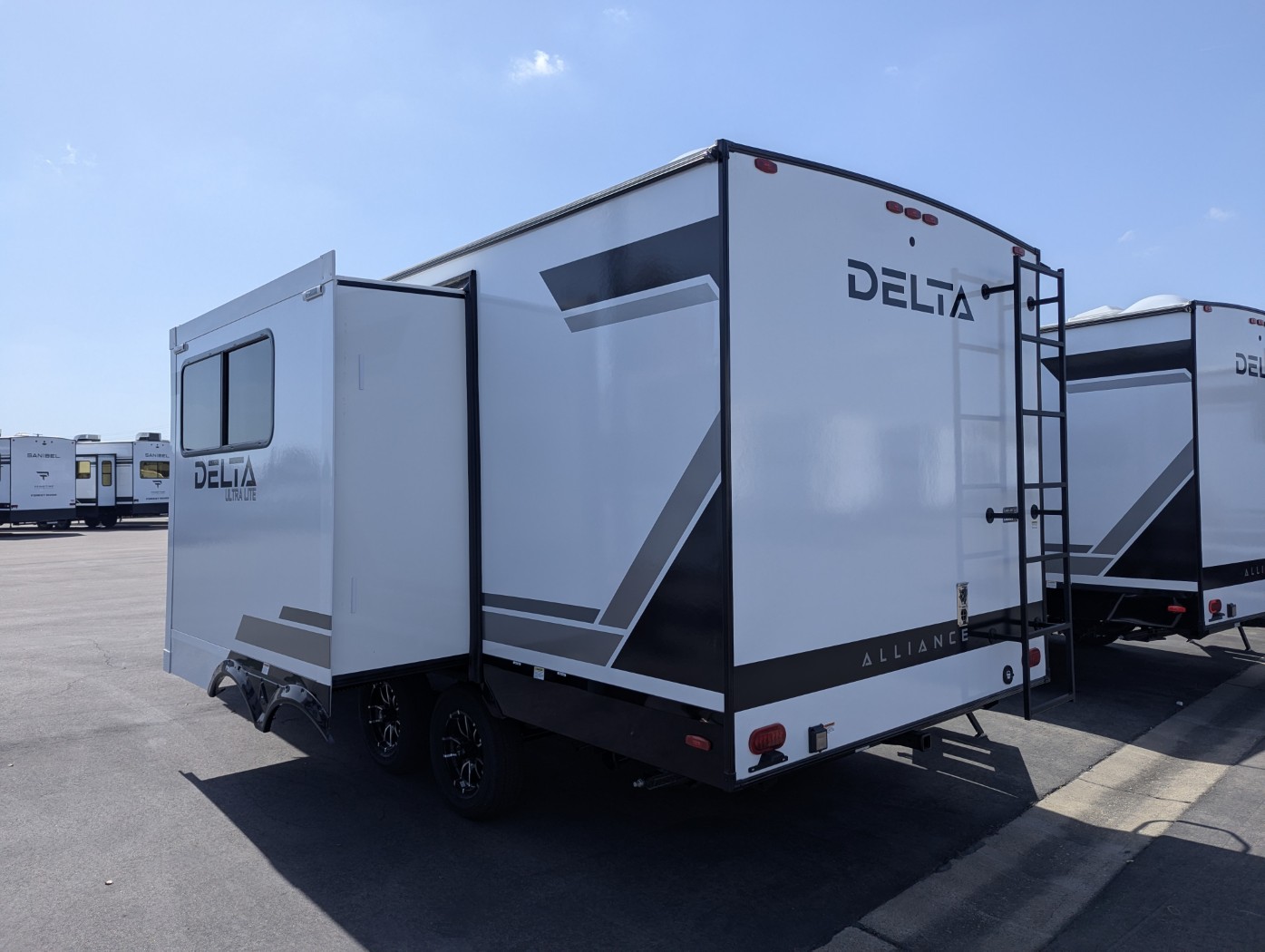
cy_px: 476
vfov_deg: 56.9
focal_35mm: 24
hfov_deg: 71.5
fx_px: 878
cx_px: 632
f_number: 1.85
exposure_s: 1/2632
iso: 48
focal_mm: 6.81
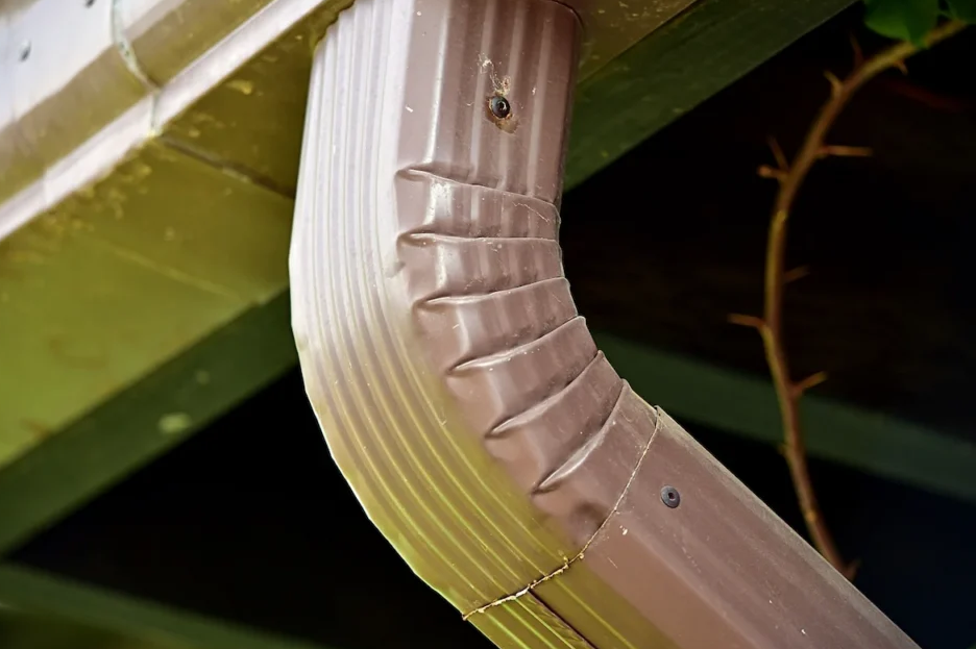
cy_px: 305
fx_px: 3781
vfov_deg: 9.8
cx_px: 468
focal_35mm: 140
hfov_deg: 14.7
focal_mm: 85
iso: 400
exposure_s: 1/200
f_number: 4.5
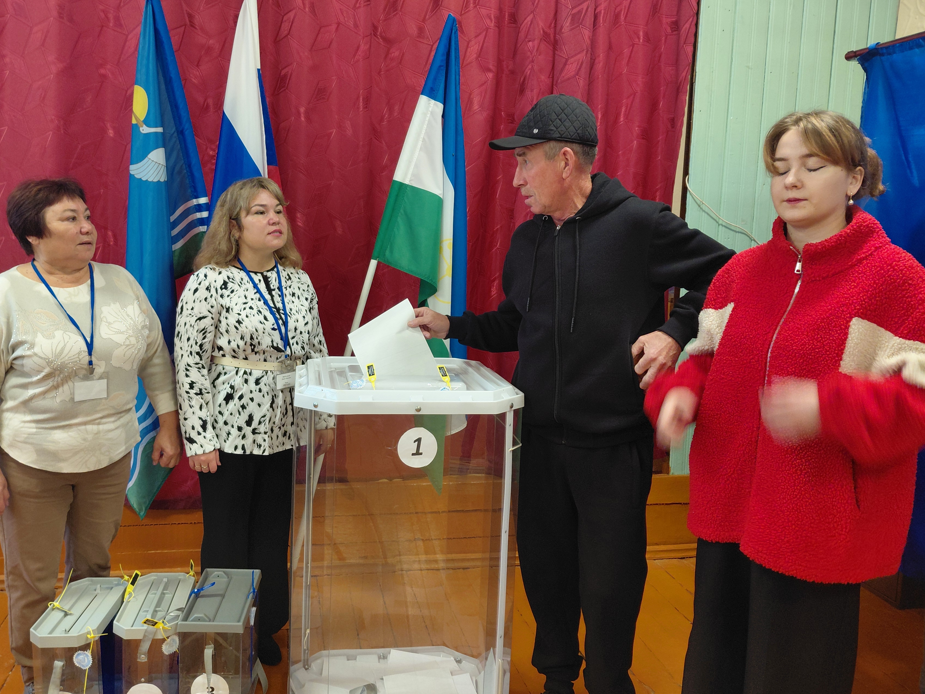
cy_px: 323
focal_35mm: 30
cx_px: 407
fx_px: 802
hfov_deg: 59.8
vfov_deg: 46.8
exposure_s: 1/50.1
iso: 160
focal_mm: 4.69
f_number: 1.8
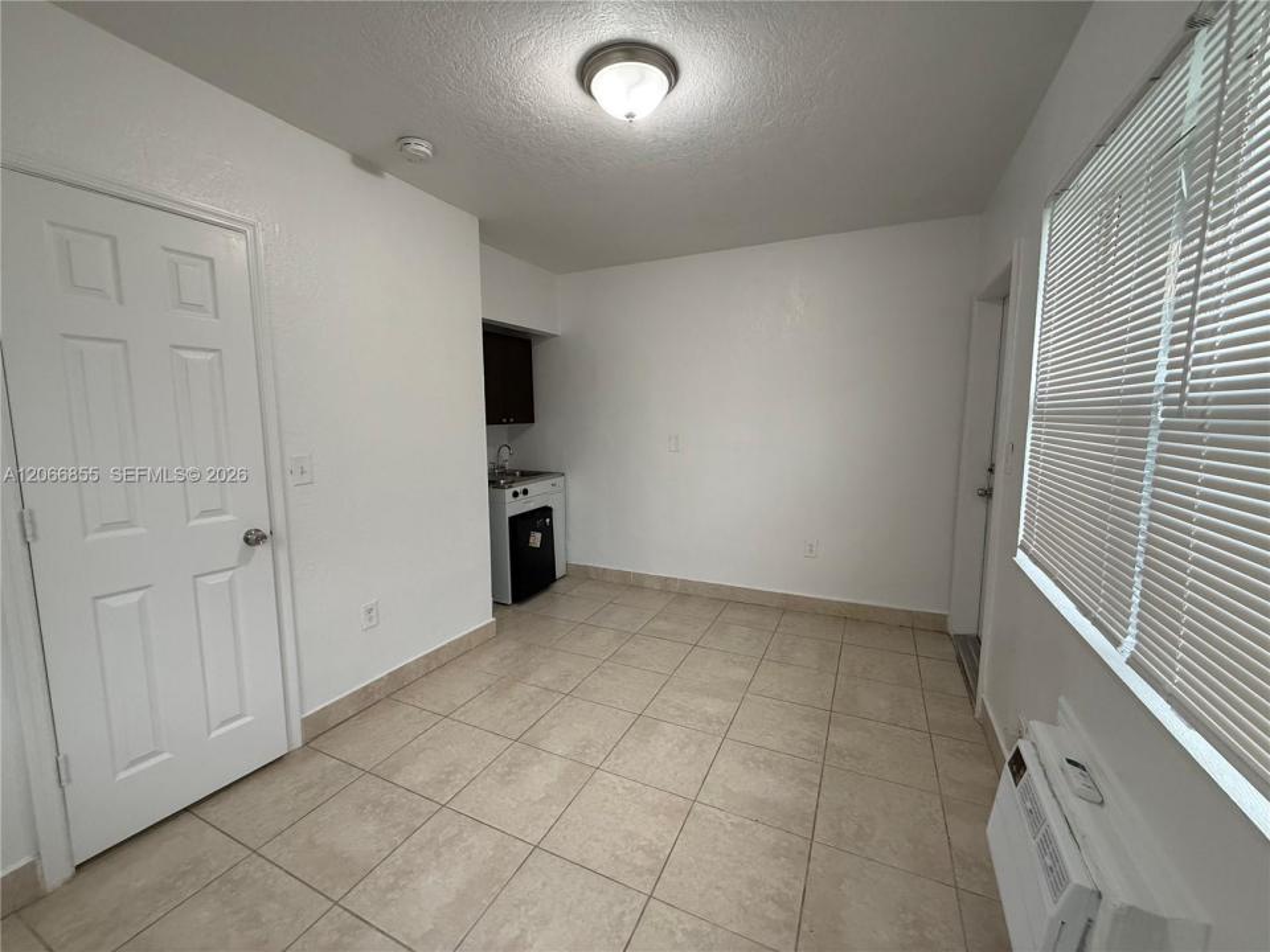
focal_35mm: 14
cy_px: 476
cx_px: 635
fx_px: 514
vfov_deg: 85.7
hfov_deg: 102.1
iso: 320
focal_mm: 2.22
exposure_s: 1/120
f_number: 2.2
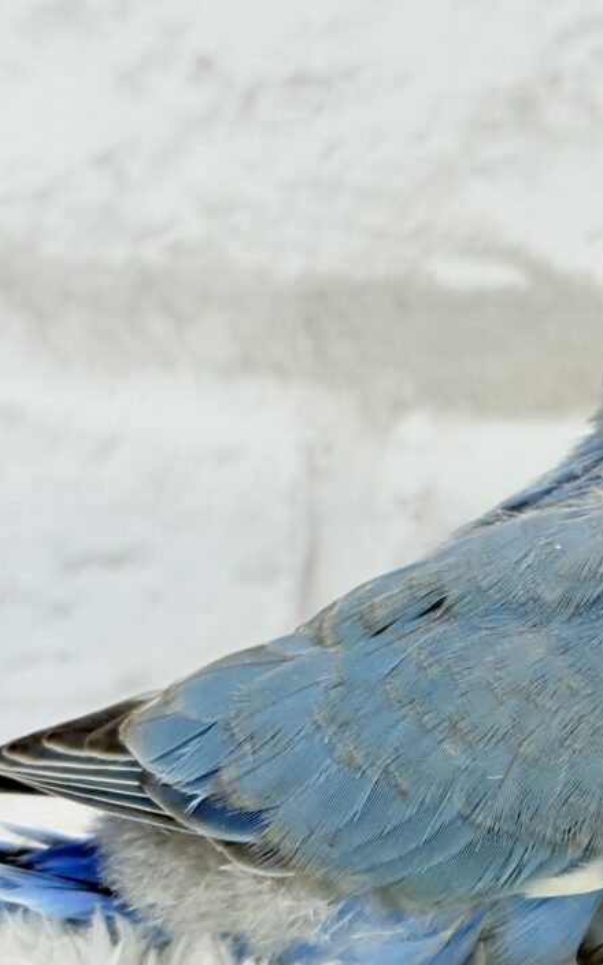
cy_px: 496
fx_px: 2472
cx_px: 689
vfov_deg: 22.1
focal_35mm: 94
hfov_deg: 13.6
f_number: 1.6
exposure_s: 1/100
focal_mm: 5.96
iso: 80
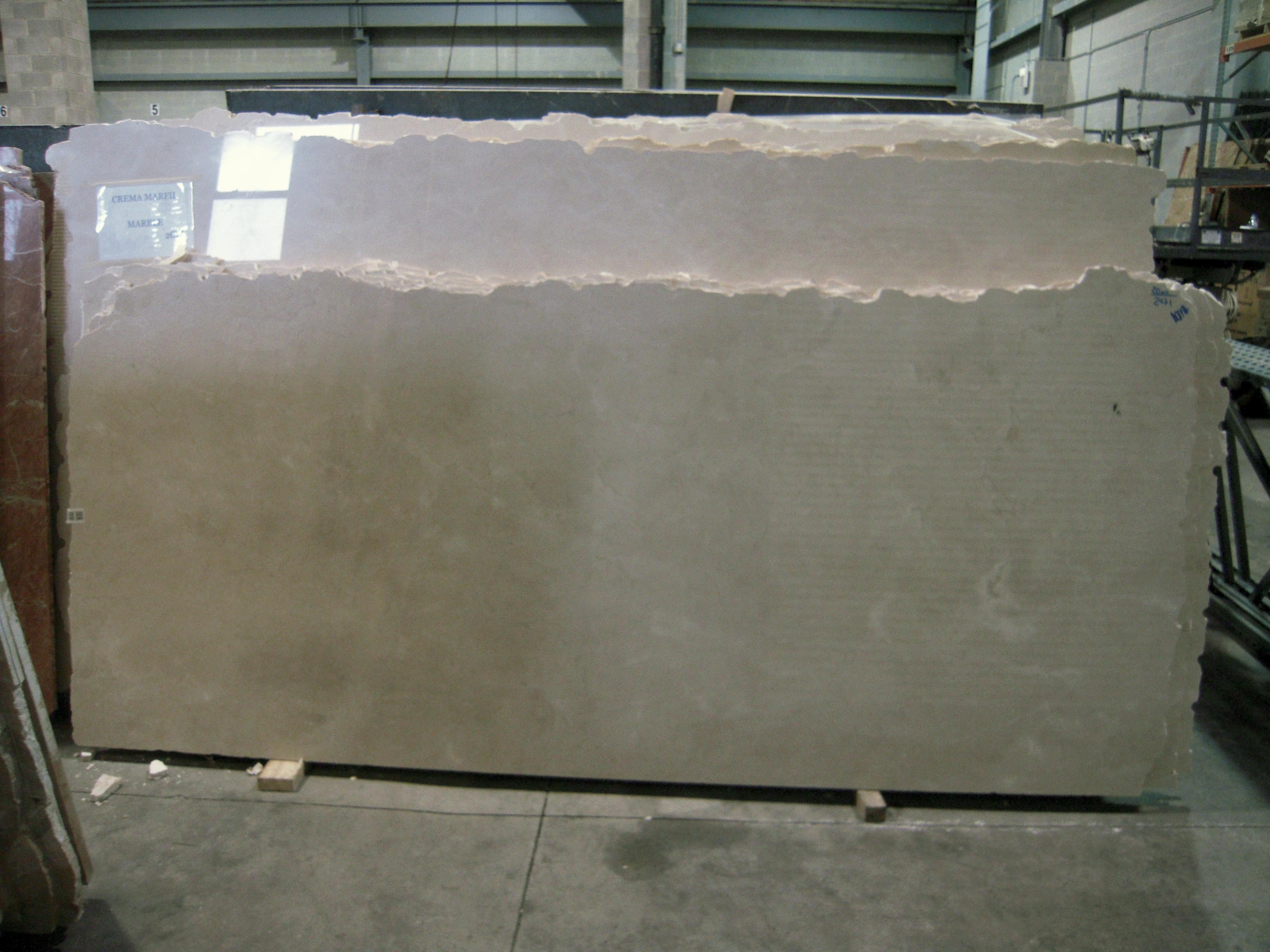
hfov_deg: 63.4
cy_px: 476
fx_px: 1027
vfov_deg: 49.7
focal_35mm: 28
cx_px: 635
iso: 400
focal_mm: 5
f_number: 2.7
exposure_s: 1/25
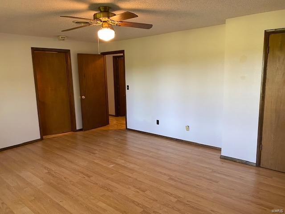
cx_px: 142
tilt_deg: -7.6
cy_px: 107
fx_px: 214
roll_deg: +0.8
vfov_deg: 53.1
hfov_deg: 67.3
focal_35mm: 26
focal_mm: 4.25
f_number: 1.8
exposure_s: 1/60
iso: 200
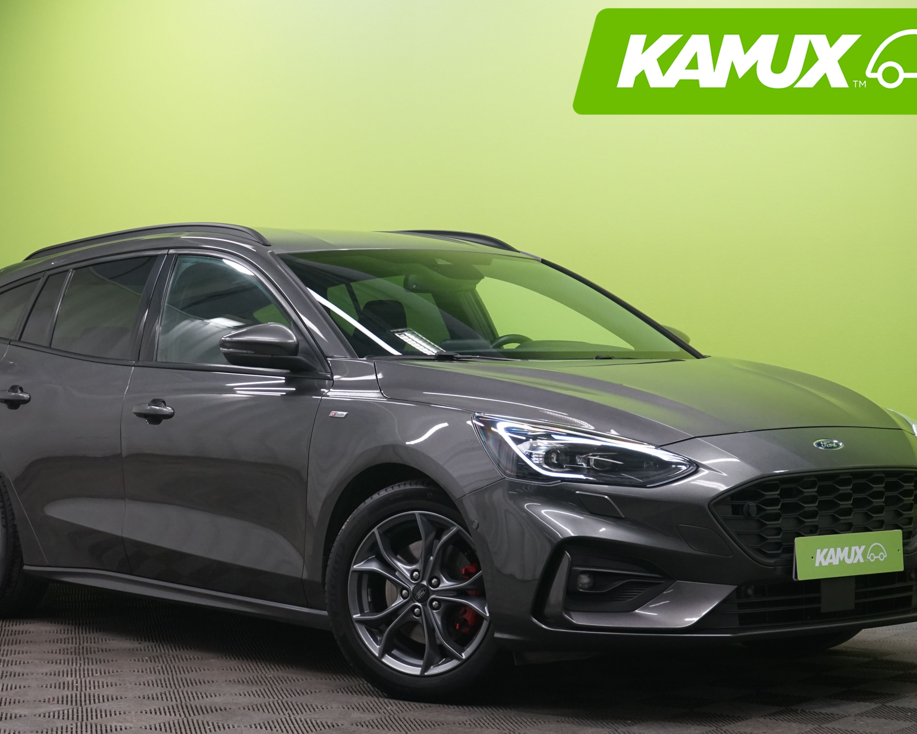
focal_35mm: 81
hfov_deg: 23.6
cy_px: 381
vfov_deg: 18.9
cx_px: 417
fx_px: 2198
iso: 1600
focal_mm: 64
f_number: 7.1
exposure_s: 1/25
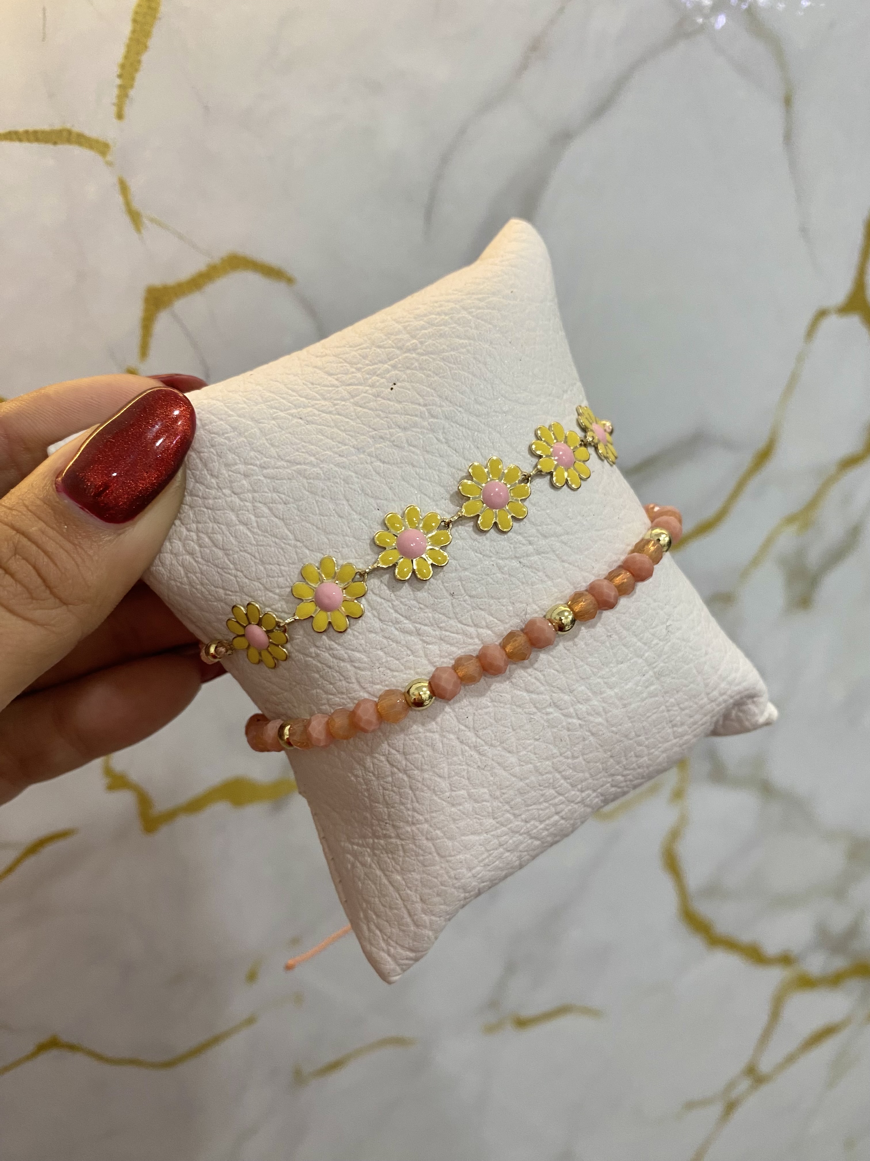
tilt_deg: -23.9
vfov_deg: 69.4
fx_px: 838
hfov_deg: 54.9
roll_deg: -5.0
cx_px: 435
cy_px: 580
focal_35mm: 25
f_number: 1.8
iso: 100
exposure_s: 1/60
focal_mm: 4.25
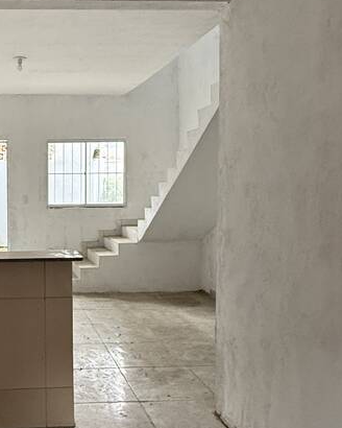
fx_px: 455
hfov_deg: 37.7
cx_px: 18
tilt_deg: -2.6
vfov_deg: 50.3
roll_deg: +0.8
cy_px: 214
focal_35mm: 36
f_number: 2.2
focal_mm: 2.22
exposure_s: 1/67
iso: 320
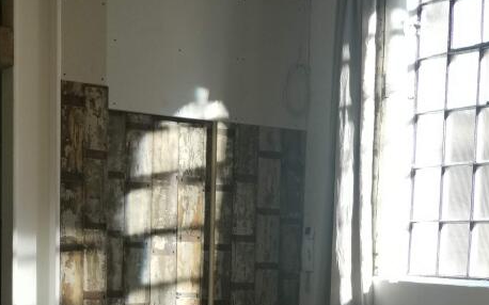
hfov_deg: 22.3
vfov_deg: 14.1
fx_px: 1199
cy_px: 364
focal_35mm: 90
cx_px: 468
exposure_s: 1/100
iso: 125
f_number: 1.8
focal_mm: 5.58
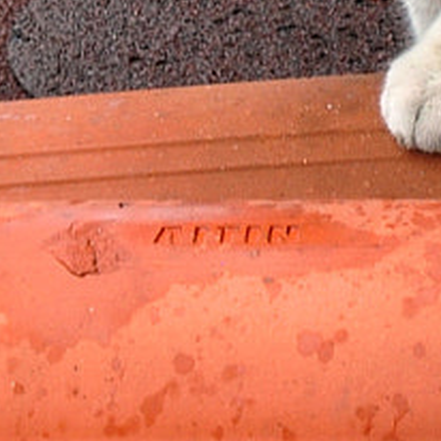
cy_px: -395
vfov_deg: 3.2
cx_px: 272
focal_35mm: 546
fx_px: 7874
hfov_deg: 3.2
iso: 200
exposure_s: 1/60
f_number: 8
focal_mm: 55
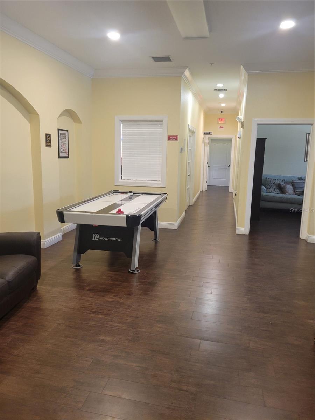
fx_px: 315
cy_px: 210
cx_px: 158
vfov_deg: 67.3
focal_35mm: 26
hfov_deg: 53.1
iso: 250
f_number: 1.8
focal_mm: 5.4
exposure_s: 1/40
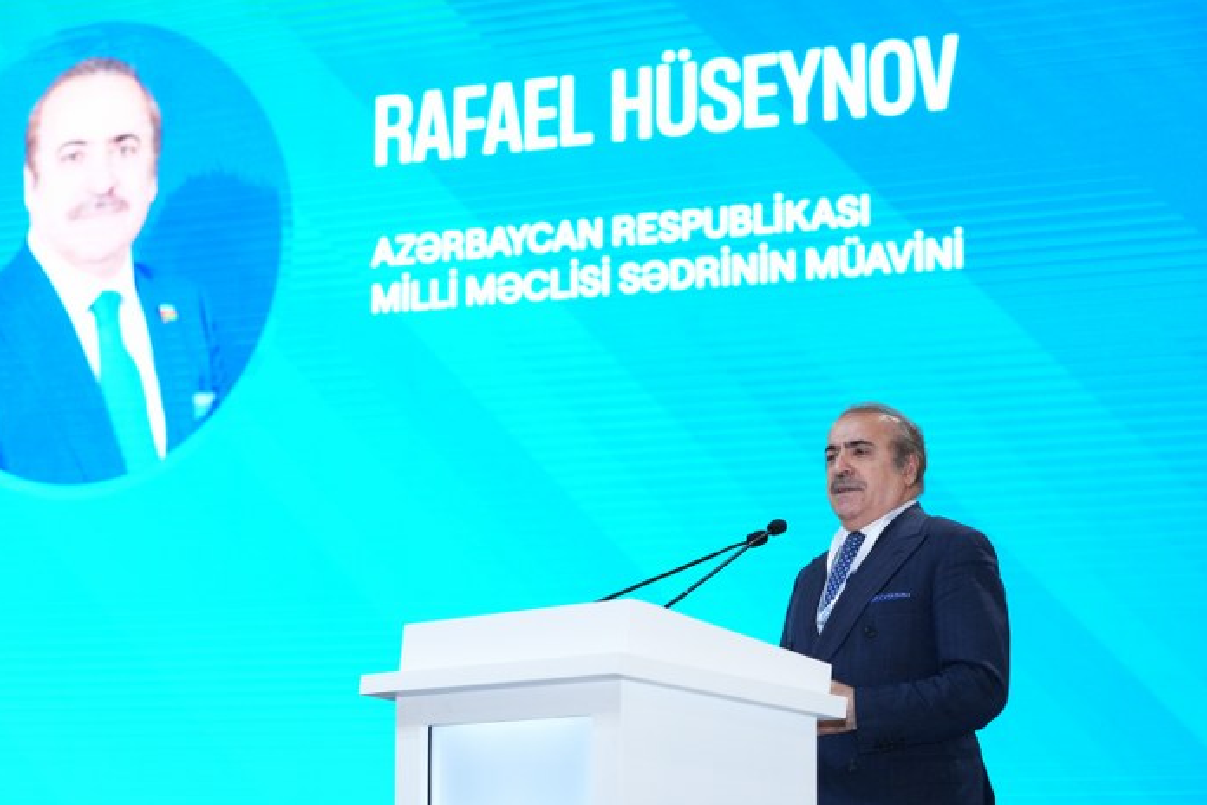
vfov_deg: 16.1
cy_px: 426
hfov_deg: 23.9
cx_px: 519
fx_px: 2850
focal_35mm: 85
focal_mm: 74
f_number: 3.5
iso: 2500
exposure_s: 1/200
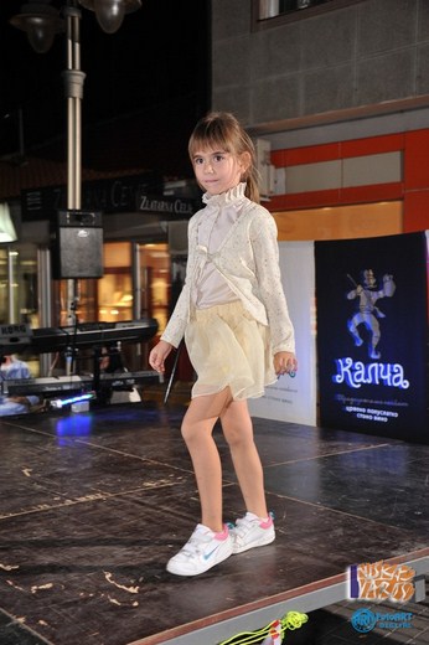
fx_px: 859
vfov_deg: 41.1
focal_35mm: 48
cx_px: 214
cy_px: 322
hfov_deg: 28.0
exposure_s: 1/60
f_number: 5.6
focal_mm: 48
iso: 1250
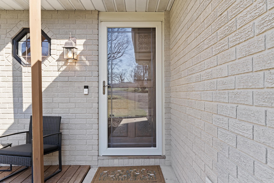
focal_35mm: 27
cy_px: 92
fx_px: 205
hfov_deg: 67.4
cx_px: 137
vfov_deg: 47.9
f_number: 9
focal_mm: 18
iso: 200
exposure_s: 1/25
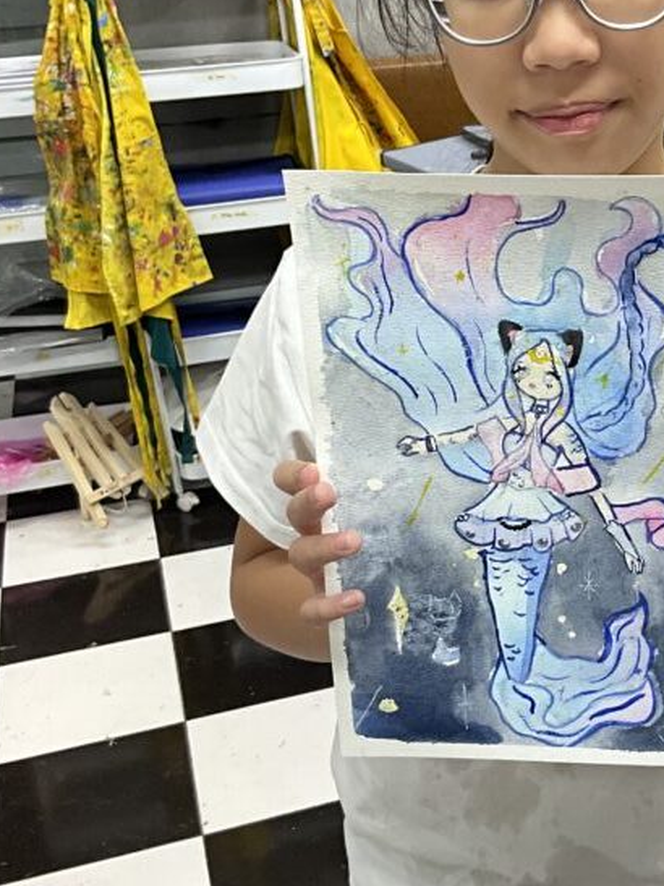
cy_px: 428
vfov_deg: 36.2
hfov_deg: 26.7
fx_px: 1356
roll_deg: +1.7
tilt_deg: -24.5
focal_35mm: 53
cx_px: 588
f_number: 1.8
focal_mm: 3
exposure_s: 1/122
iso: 50
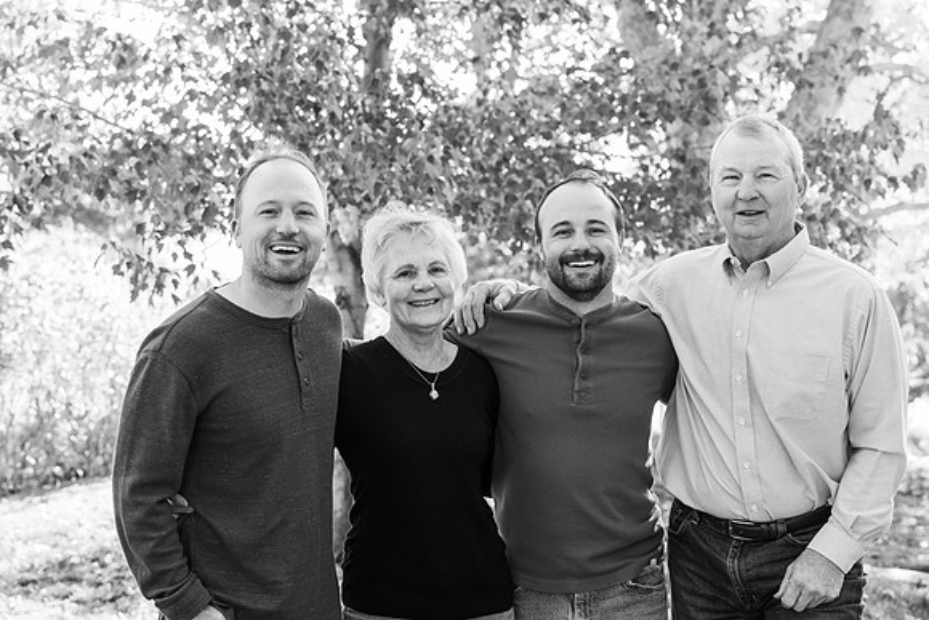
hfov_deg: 28.8
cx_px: 464
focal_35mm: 70
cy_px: 310
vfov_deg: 19.5
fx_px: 1807
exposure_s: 1/250
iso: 1000
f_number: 5.6
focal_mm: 70
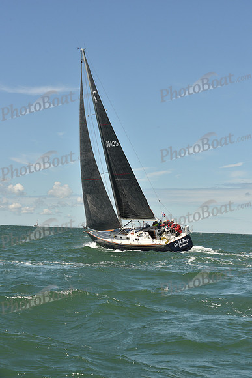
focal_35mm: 70
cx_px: 126
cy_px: 189
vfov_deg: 28.8
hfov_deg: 19.5
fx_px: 735
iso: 320
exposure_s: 1/800
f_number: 11
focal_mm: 70
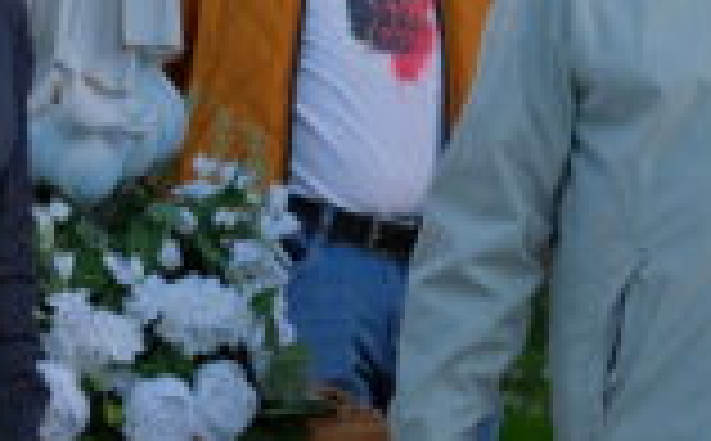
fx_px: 6303
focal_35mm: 326
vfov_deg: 4.0
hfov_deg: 6.4
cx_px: 104
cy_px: -76
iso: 320
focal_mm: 56
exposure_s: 1/3000
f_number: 1.4
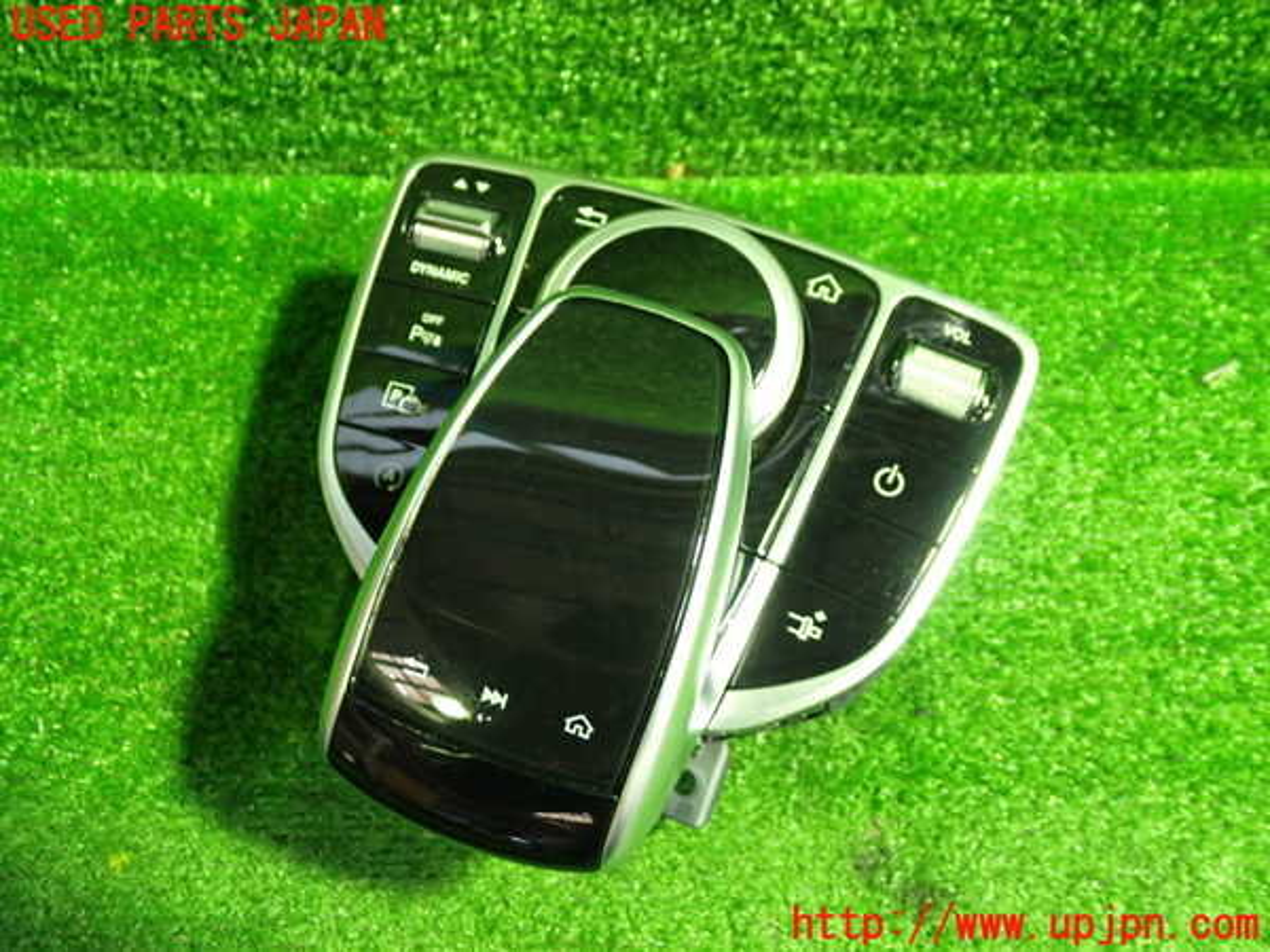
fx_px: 1321
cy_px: 476
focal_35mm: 36
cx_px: 635
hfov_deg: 51.4
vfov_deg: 39.7
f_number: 2.5
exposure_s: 1/40
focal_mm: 6.37
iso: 800
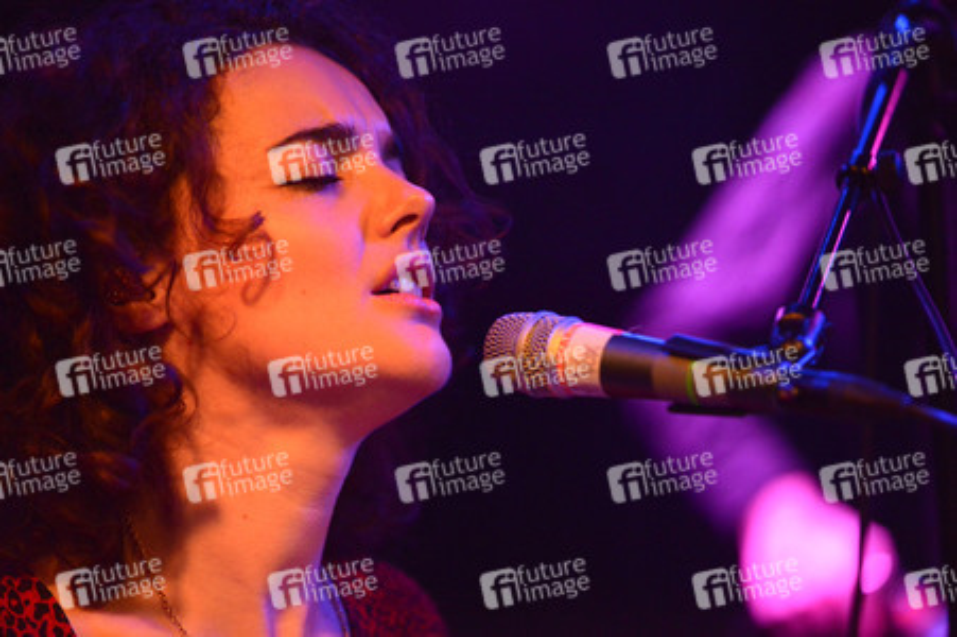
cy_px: 318
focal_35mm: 130
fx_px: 3453
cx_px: 478
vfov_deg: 10.5
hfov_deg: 15.8
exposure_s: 1/200
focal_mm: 130
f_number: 2.8
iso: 8063
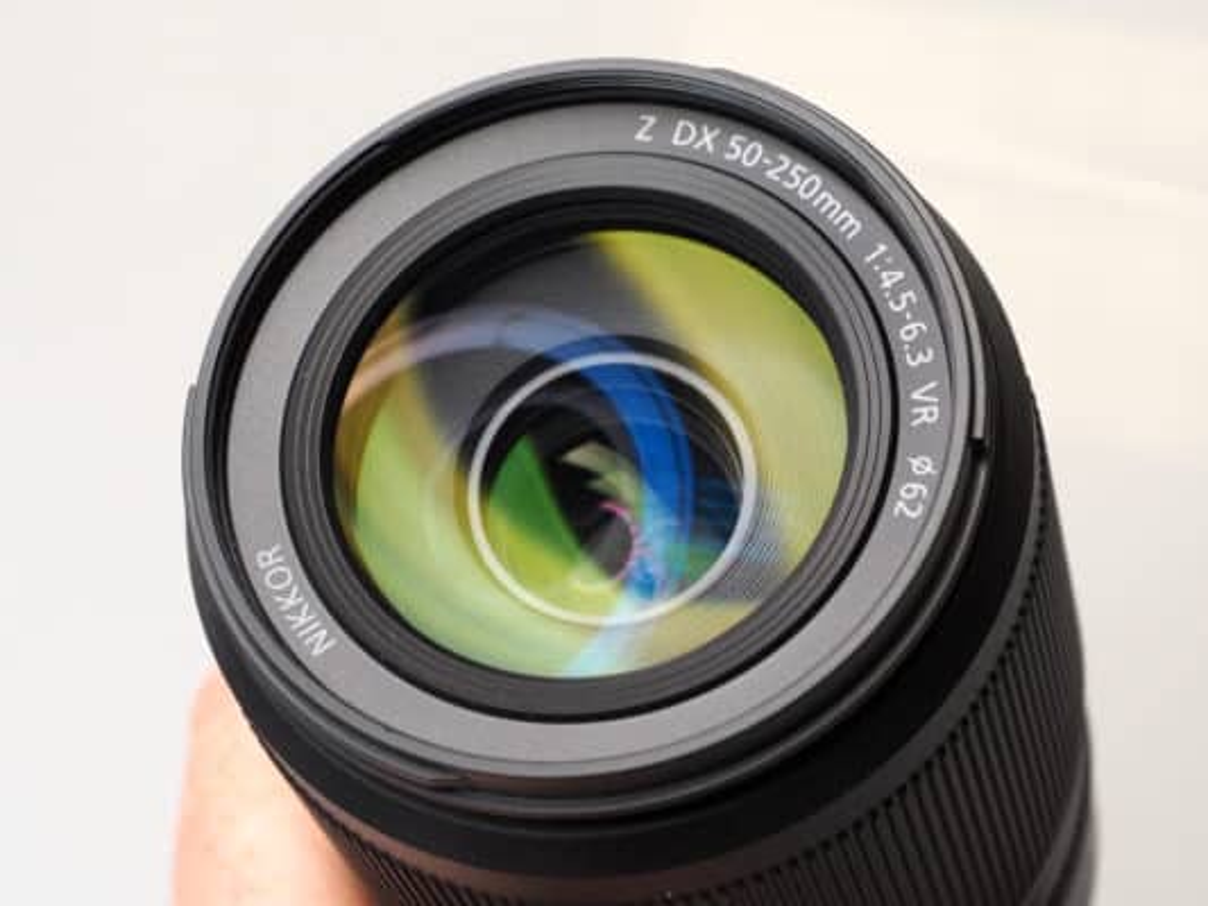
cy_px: 453
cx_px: 604
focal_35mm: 112
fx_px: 3909
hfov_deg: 17.6
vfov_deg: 13.2
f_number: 9
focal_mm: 56
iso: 1600
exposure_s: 1/125
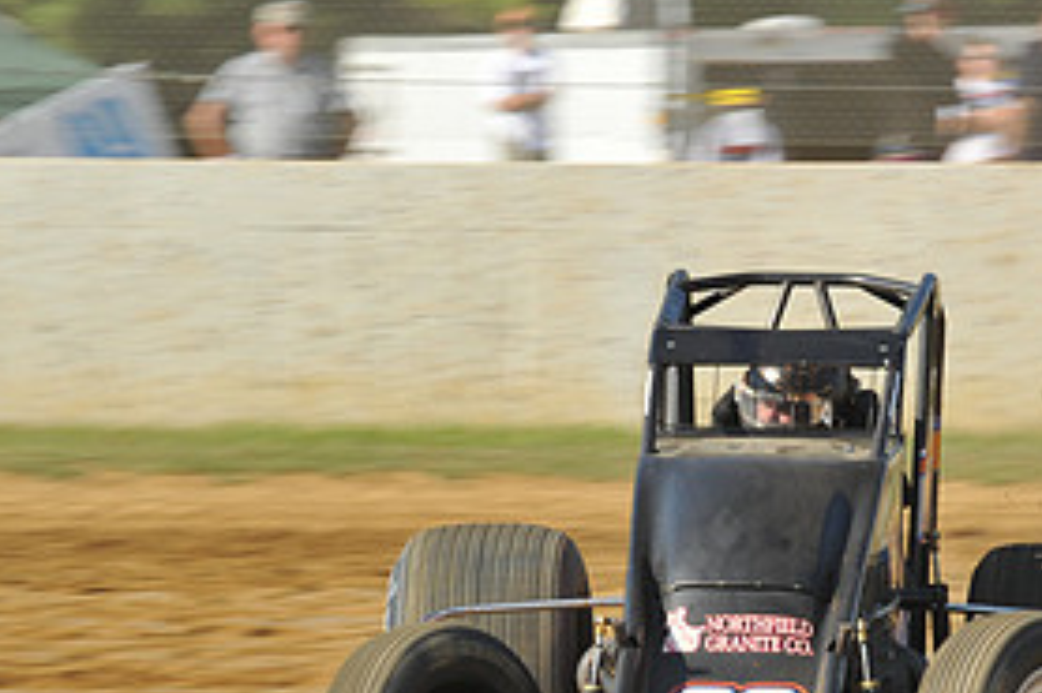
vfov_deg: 3.5
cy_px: 607
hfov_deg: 5.2
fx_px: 11484
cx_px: 772
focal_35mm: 397
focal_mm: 190
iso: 320
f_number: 10
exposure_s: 1/320
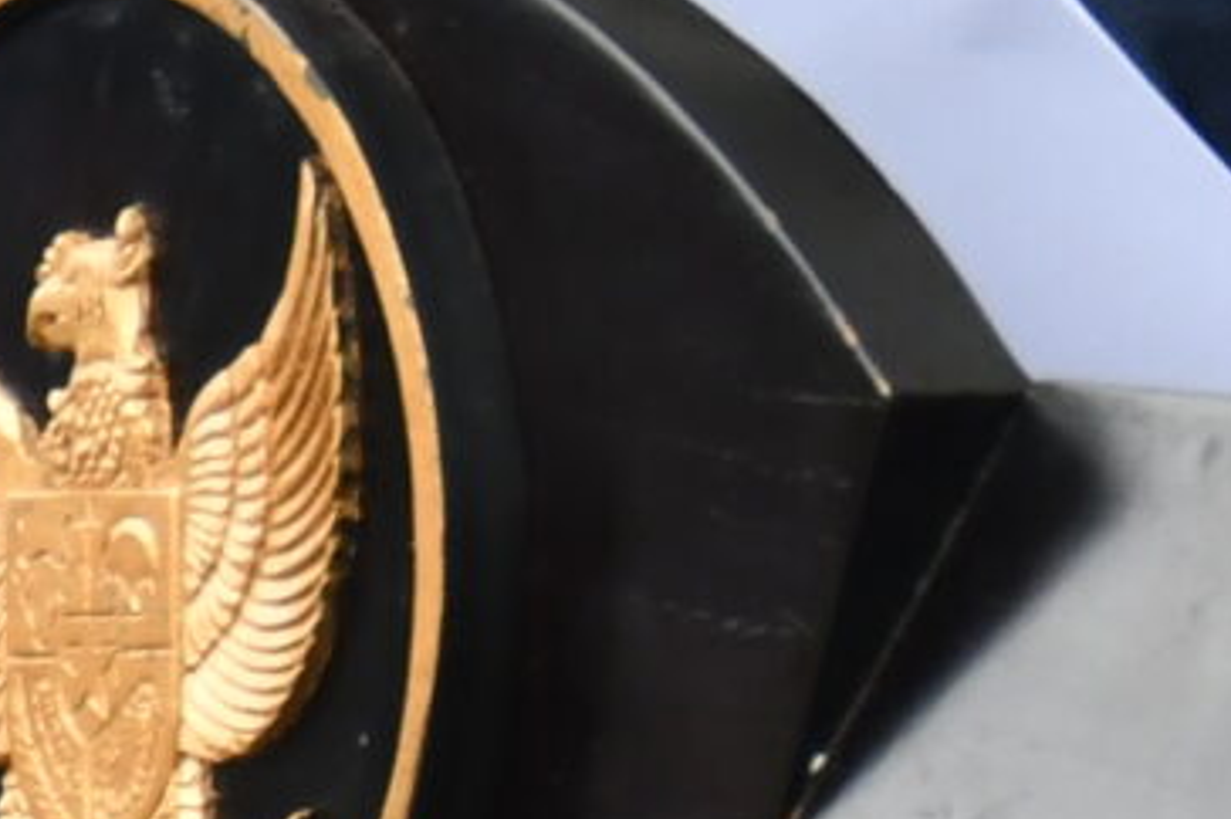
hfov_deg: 1.7
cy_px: -848
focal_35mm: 1225
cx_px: 2063
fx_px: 41850
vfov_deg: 1.1
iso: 400
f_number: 5.6
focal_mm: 116
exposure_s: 1/320
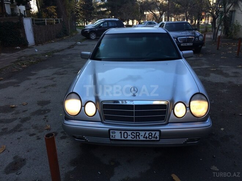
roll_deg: +0.6
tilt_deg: -20.0
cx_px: 121
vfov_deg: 48.2
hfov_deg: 61.7
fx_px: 203
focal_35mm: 29
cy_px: 90
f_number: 2.2
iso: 32
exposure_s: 1/342
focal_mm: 4.15
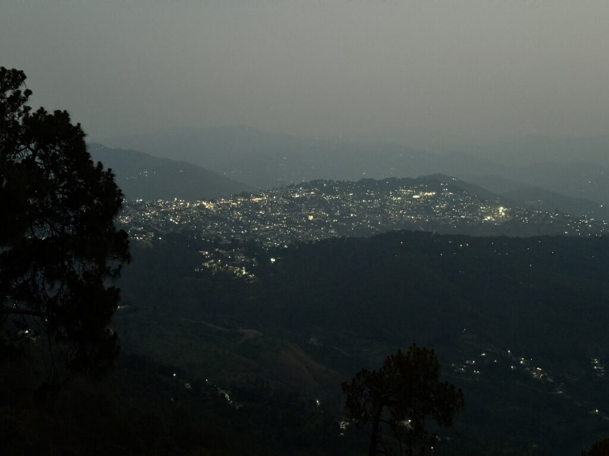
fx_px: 844
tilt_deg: -5.6
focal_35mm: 48
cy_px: 228
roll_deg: -0.8
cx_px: 304
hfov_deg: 39.7
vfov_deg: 30.3
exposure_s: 1/30
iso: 800
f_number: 1.78
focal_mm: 6.76
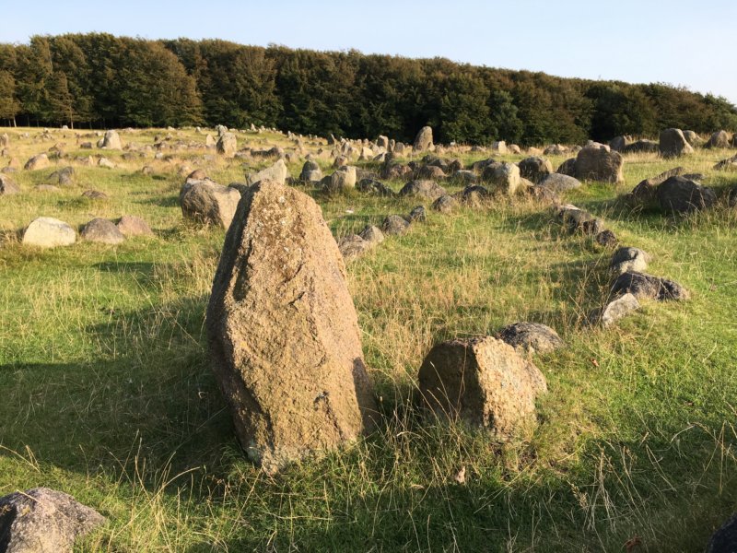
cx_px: 368
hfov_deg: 61.7
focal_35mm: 29
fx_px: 617
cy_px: 276
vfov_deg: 48.2
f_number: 2.2
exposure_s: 1/630
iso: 25
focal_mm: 4.15
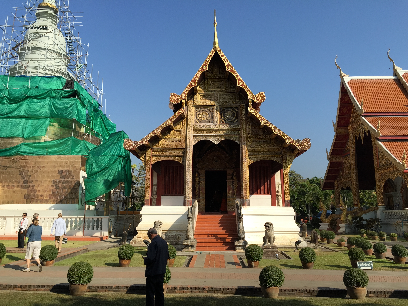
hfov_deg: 61.7
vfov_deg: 48.2
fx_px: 342
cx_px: 204
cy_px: 153
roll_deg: -1.2
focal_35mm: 29
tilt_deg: +9.6
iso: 32
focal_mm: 4.15
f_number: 2.2
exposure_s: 1/1980
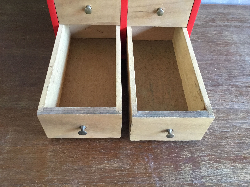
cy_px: 94
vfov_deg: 45.4
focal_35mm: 31
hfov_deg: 58.4
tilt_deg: -49.0
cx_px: 125
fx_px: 224
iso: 160
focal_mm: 3.3
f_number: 2.4
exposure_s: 1/33
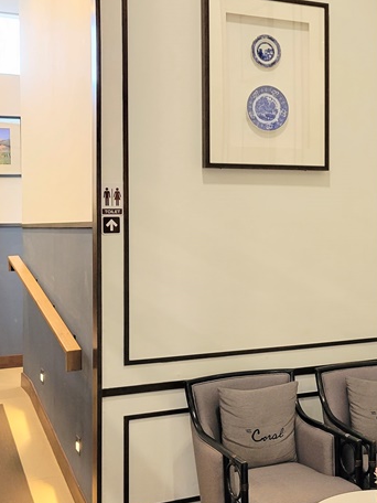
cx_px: 373
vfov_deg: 33.8
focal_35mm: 57
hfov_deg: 24.5
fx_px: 828
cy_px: 236
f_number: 1.8
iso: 160
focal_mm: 5.4
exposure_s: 1/40
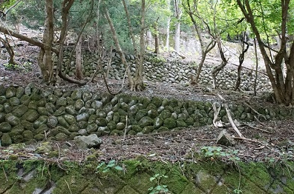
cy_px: 101
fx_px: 327
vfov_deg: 33.1
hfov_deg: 48.3
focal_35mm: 40
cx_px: 156
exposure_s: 1/800
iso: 12800
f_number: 8
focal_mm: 22.1
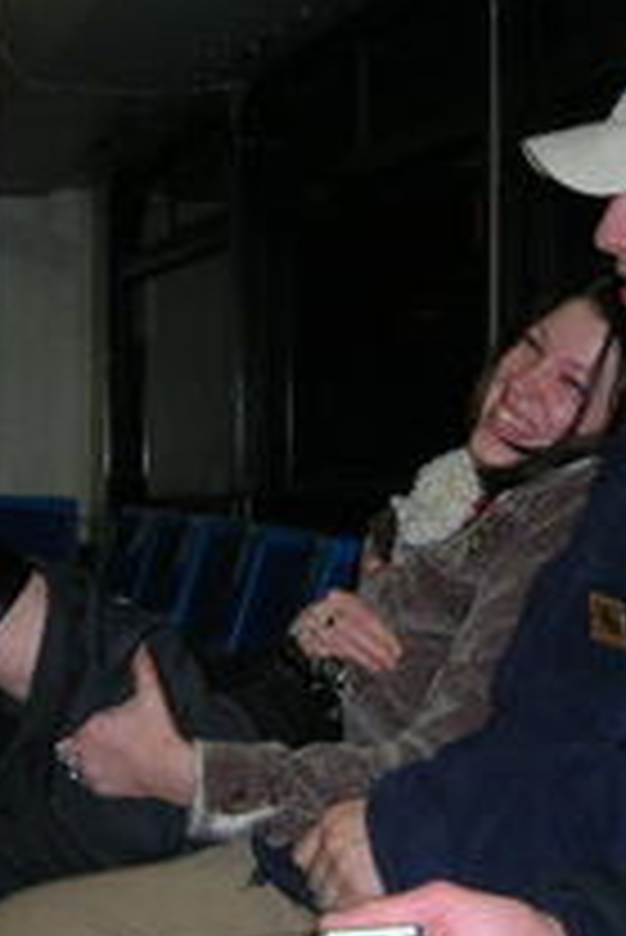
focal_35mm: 76
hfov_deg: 18.0
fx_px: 1979
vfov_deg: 26.6
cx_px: 266
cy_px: 554
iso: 73
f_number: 3.2
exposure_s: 1/60.1
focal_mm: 6.3
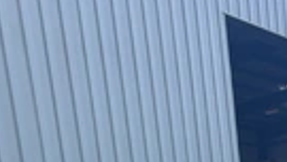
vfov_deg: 12.0
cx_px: 225
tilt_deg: -10.3
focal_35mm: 84
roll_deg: +7.9
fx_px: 639
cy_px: 369
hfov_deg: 24.9
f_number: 1.5
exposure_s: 1/547
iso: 50
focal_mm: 5.7
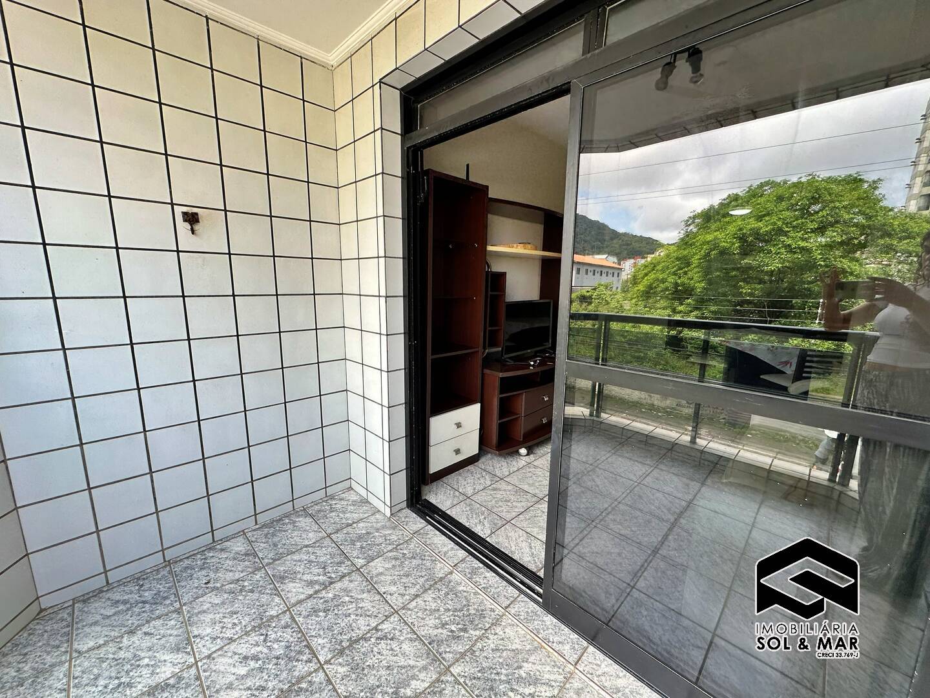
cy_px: 349
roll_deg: -1.1
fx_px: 376
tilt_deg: -10.3
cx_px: 465
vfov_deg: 85.7
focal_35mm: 14
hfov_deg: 102.1
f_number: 2.2
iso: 40
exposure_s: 1/161
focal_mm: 2.22
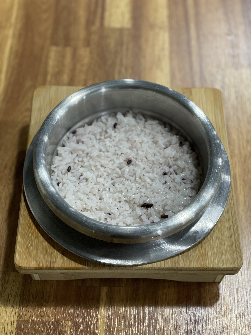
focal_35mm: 52
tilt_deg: -58.9
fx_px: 503
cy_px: 168
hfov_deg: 28.0
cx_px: 126
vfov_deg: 36.8
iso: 125
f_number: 2
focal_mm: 6
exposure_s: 1/40
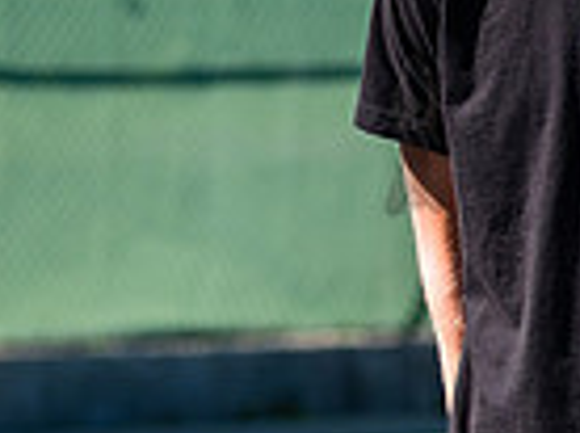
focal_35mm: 419
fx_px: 7008
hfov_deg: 4.7
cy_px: 359
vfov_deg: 3.5
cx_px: -349
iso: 200
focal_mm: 92
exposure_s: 1/1000
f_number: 4
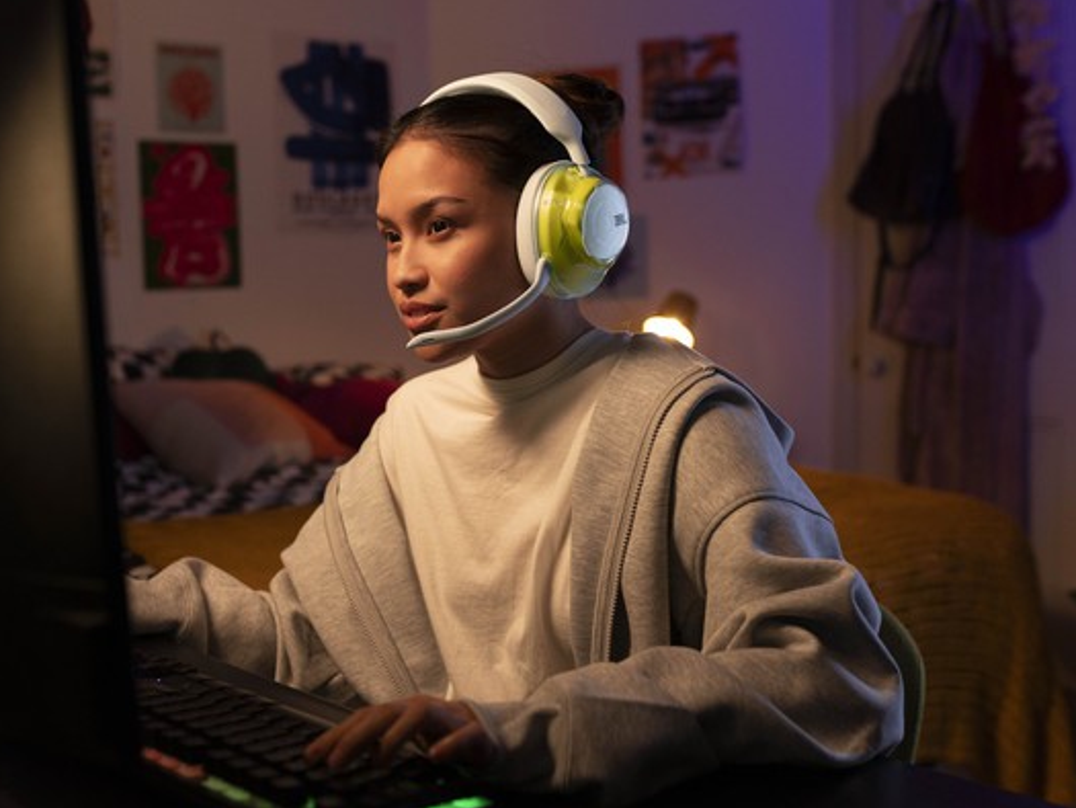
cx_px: 473
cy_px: 395
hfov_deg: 45.7
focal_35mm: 41
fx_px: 1275
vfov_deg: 35.1
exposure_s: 1/250
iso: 1600
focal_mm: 35
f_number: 2.8
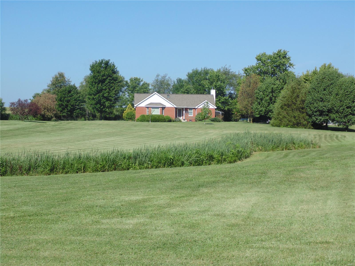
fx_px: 667
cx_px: 178
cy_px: 133
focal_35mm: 65
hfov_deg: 29.8
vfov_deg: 22.6
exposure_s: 1/800
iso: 80
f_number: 4.1
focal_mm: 11.7
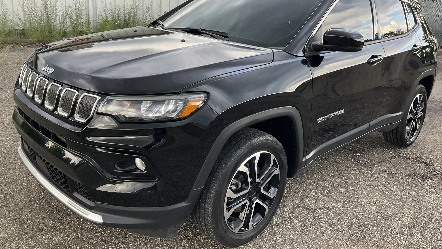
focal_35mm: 32
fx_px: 375
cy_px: 103
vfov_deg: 36.6
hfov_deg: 61.0
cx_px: 222
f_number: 1.8
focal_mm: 3
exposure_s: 1/122
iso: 32
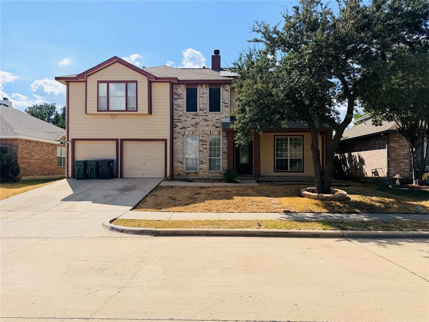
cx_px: 214
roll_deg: -0.3
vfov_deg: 56.8
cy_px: 161
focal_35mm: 24
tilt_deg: +0.9
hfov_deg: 71.6
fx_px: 297
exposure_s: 1/6711
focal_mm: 6.76
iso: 80
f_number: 1.78
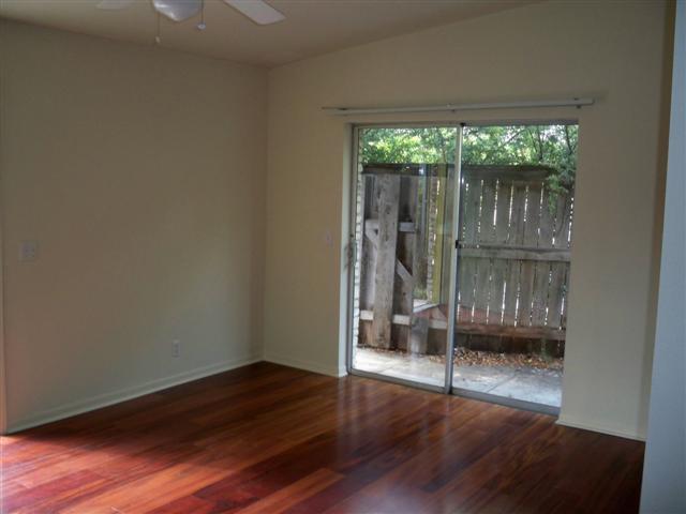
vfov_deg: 40.7
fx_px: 694
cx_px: 343
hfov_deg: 52.6
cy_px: 257
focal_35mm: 35
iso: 200
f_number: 3.1
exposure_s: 1/60
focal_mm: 6.3
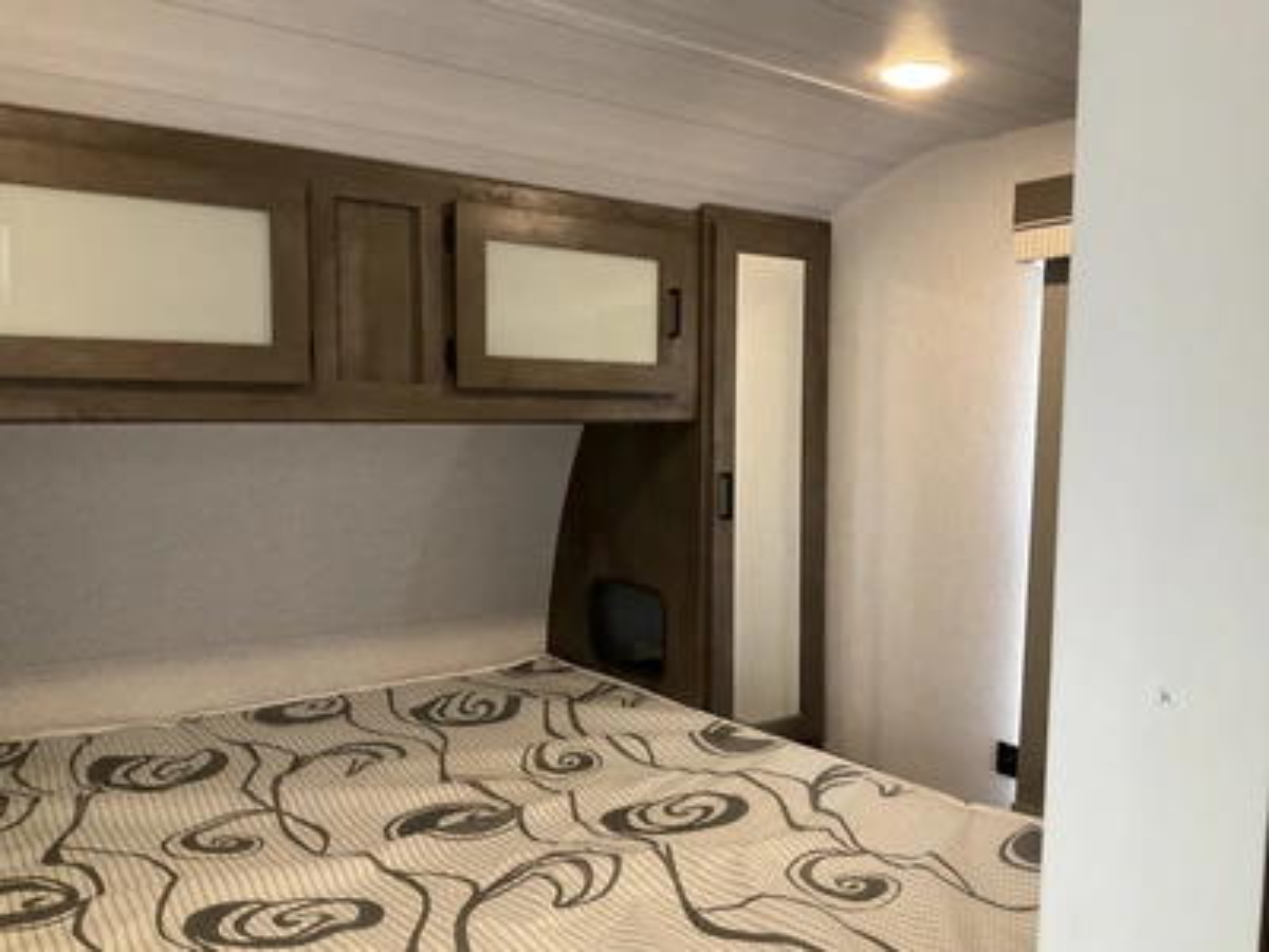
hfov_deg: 61.7
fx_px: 1063
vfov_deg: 48.2
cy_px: 476
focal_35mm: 29
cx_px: 634
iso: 125
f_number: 1.8
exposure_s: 1/60
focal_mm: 3
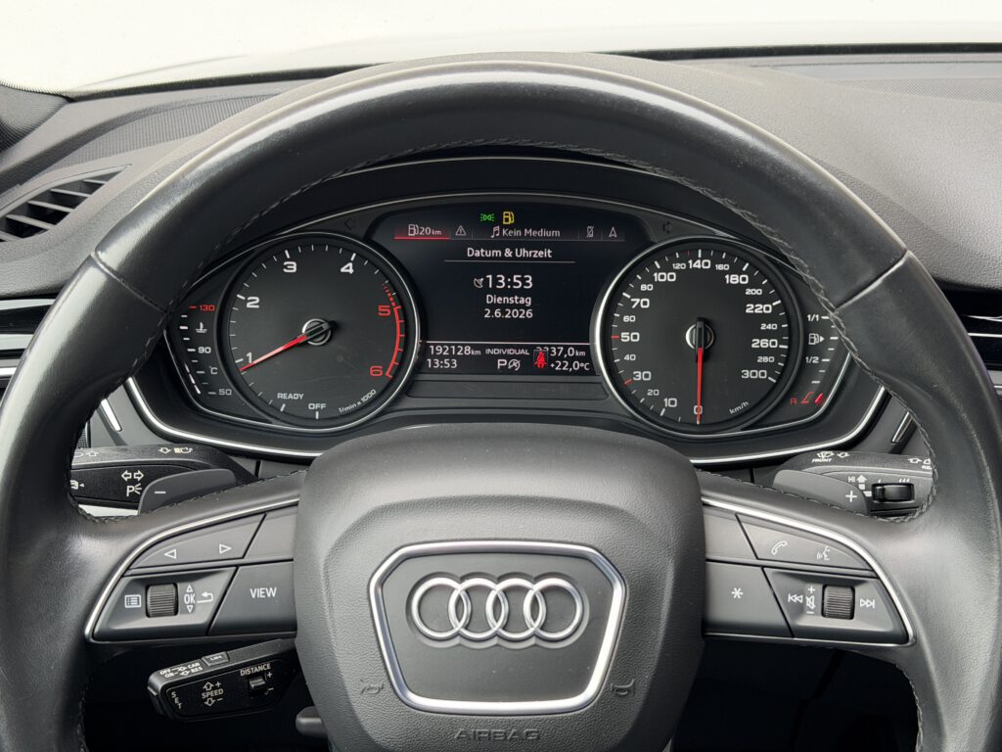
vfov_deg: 30.3
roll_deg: -0.7
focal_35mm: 48
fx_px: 1389
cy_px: 376
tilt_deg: -20.6
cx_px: 501
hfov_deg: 39.7
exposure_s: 1/206
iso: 200
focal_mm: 6.76
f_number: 1.78
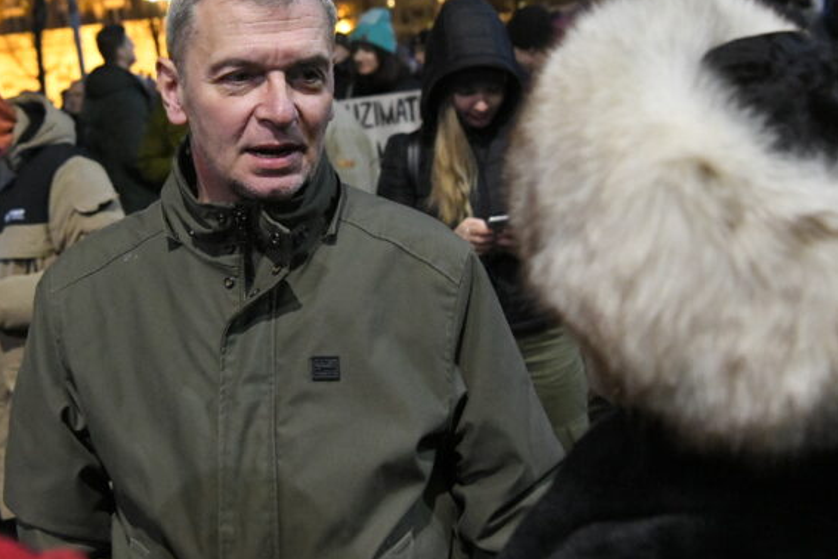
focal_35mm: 56
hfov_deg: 35.2
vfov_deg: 24.1
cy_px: 214
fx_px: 1303
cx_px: 256
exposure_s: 1/100
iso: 10000
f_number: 4
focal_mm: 31
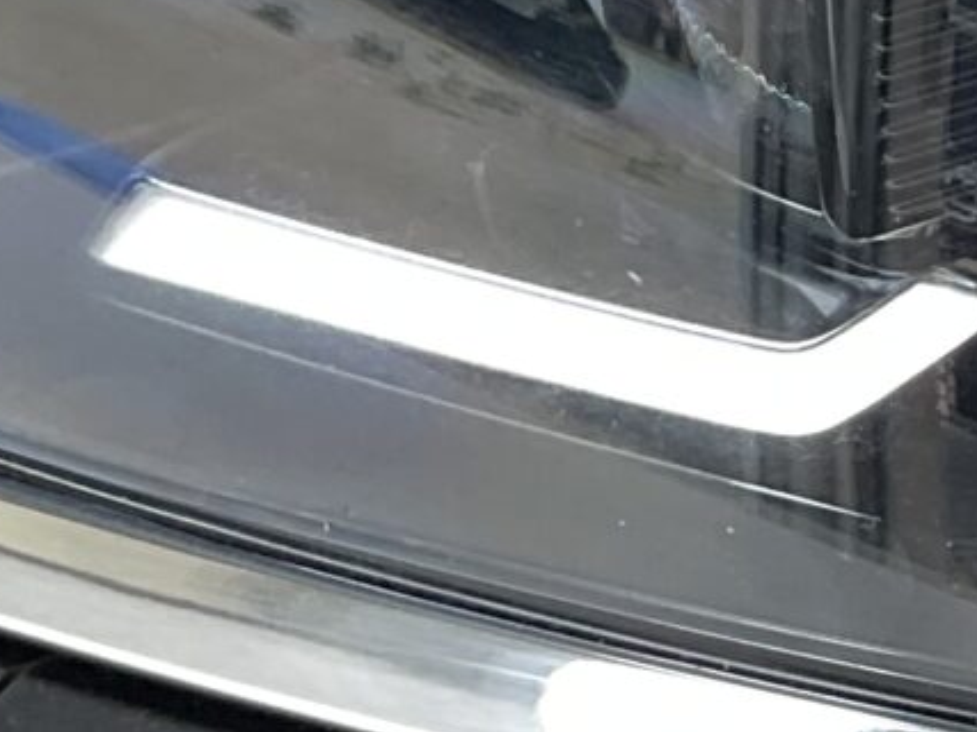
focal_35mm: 174
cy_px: -249
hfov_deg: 10.4
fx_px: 4910
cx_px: 2016
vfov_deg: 8.4
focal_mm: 3
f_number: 1.8
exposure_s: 1/120
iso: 16
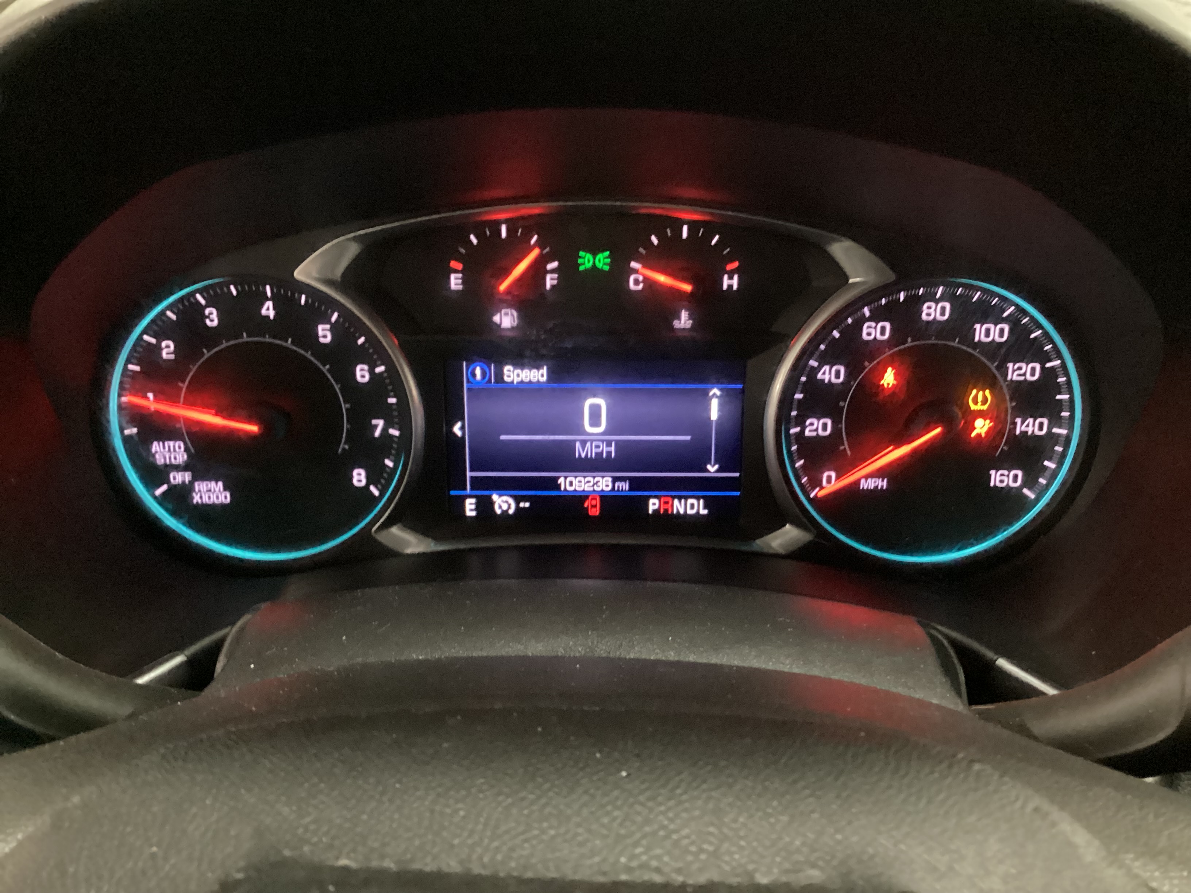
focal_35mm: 31
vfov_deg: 45.4
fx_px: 1067
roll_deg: -1.0
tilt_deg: -28.6
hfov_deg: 58.4
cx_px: 596
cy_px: 446
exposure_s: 1/17
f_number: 2.4
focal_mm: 3.3
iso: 800
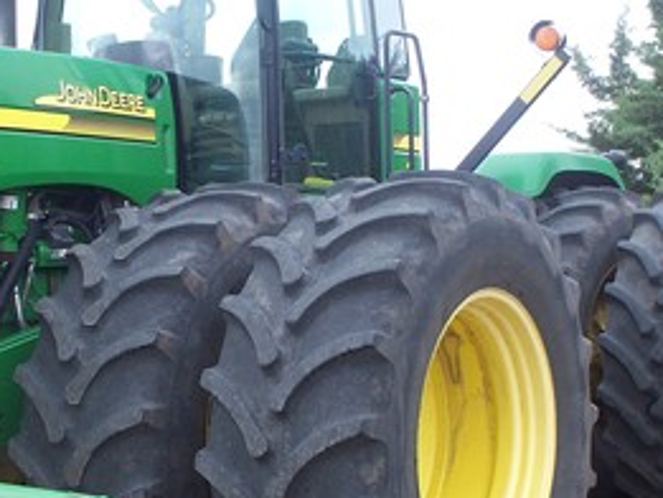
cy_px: 252
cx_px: 251
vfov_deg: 19.7
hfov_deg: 25.9
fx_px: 1437
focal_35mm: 75
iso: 80
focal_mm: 7.54
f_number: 2.8
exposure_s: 1/80
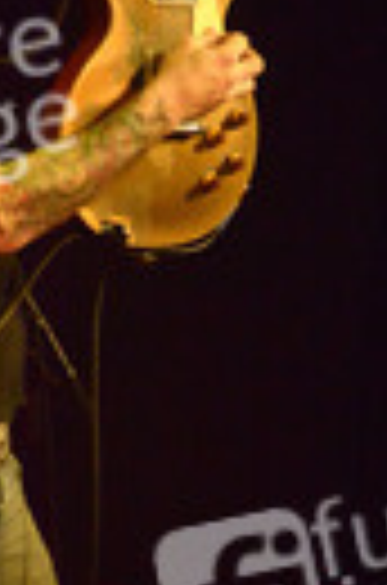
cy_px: 351
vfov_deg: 18.9
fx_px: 1751
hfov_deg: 12.4
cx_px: -22
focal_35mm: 108
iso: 10159
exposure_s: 1/125
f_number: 3.3
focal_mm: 35
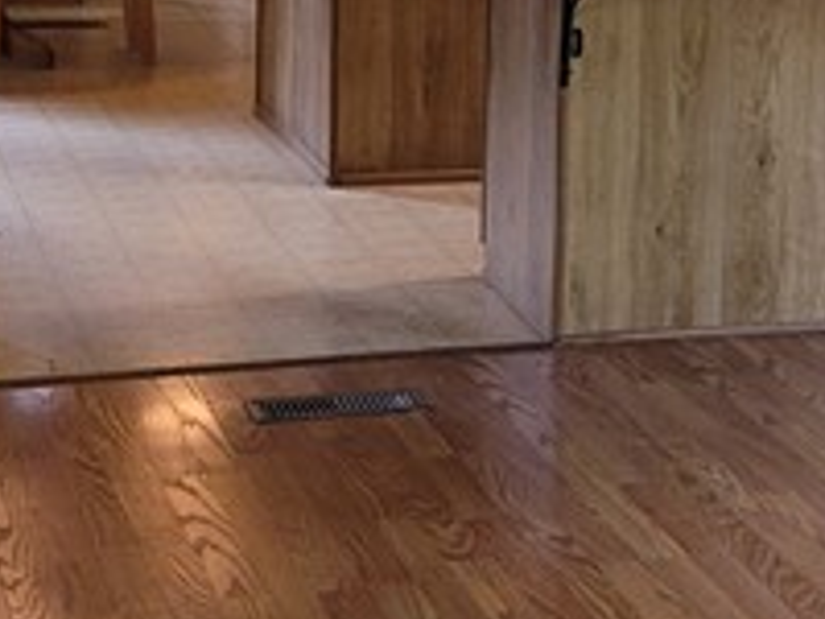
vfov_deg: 11.1
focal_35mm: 133
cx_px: 1130
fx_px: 3170
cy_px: 62
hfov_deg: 14.1
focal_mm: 5.4
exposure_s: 1/60
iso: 160
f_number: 1.8
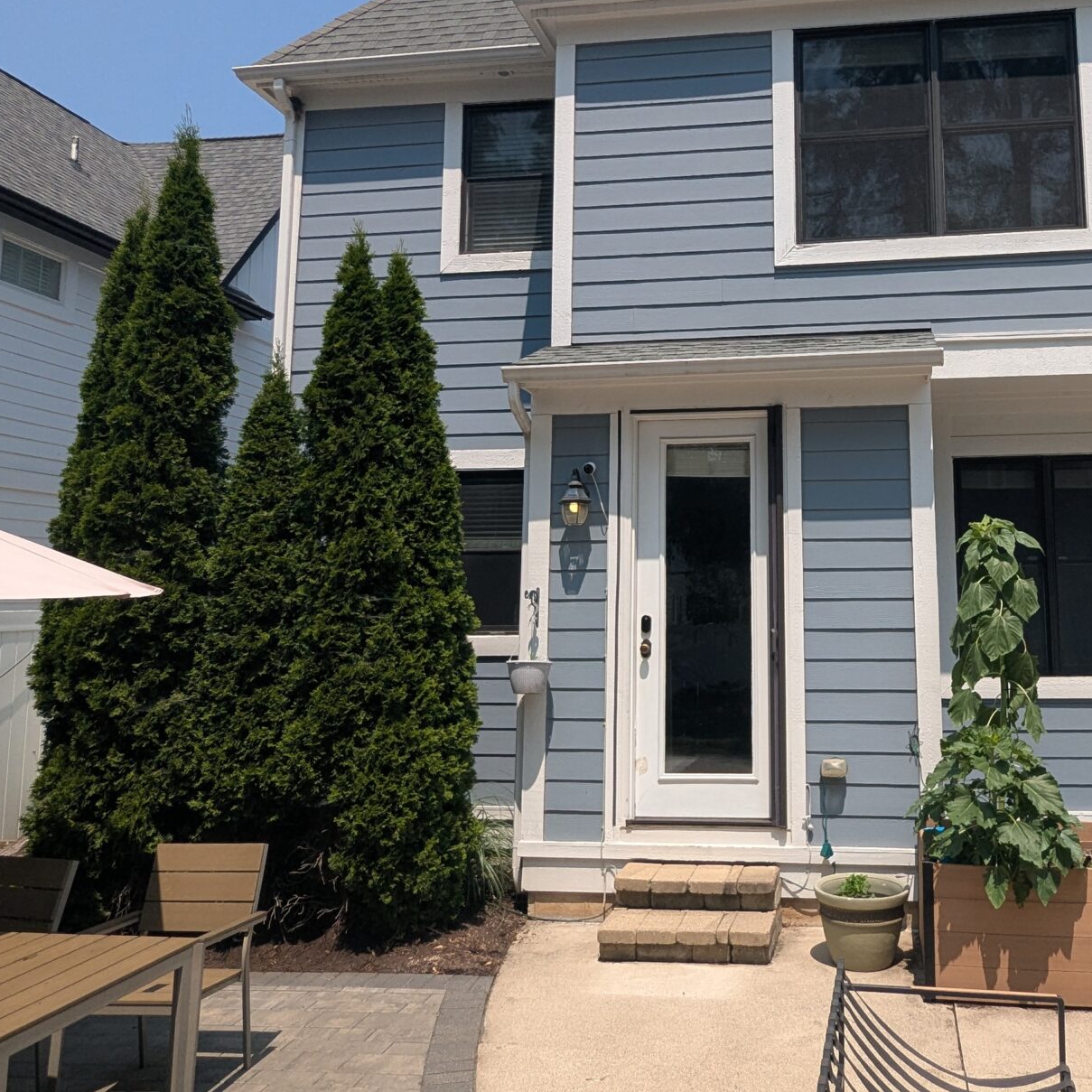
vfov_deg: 53.7
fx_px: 1071
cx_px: 762
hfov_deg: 52.6
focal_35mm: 30
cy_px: 442
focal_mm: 2.35
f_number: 2.2
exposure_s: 1/1689
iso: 45
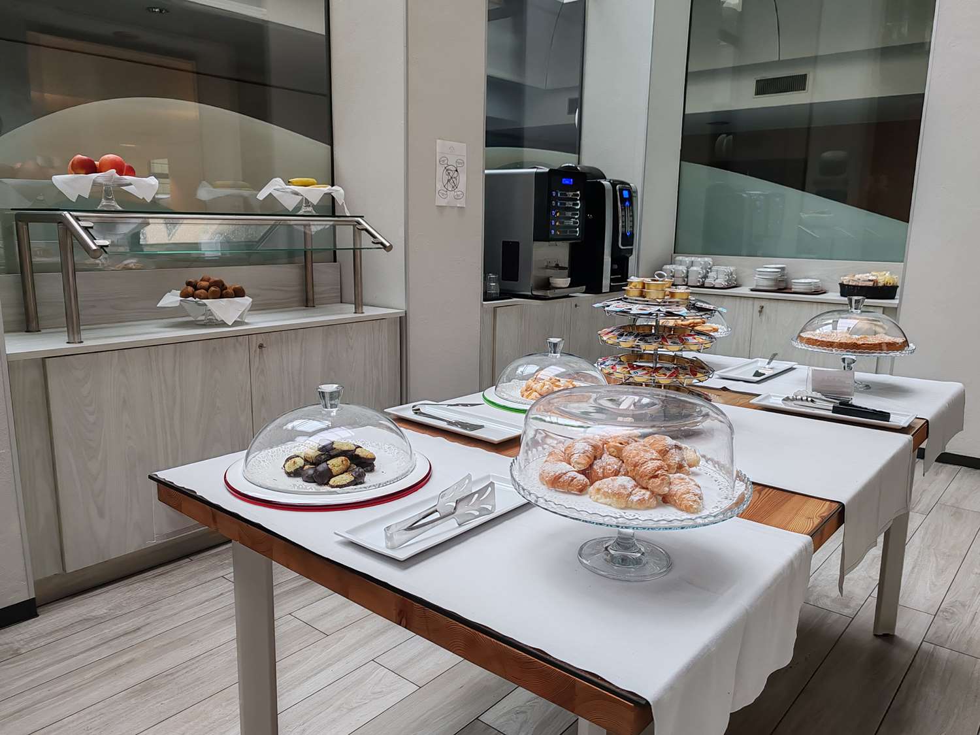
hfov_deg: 65.3
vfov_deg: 51.4
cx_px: 490
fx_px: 764
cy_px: 368
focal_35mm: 27
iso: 640
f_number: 1.9
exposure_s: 1/100
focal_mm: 6.12
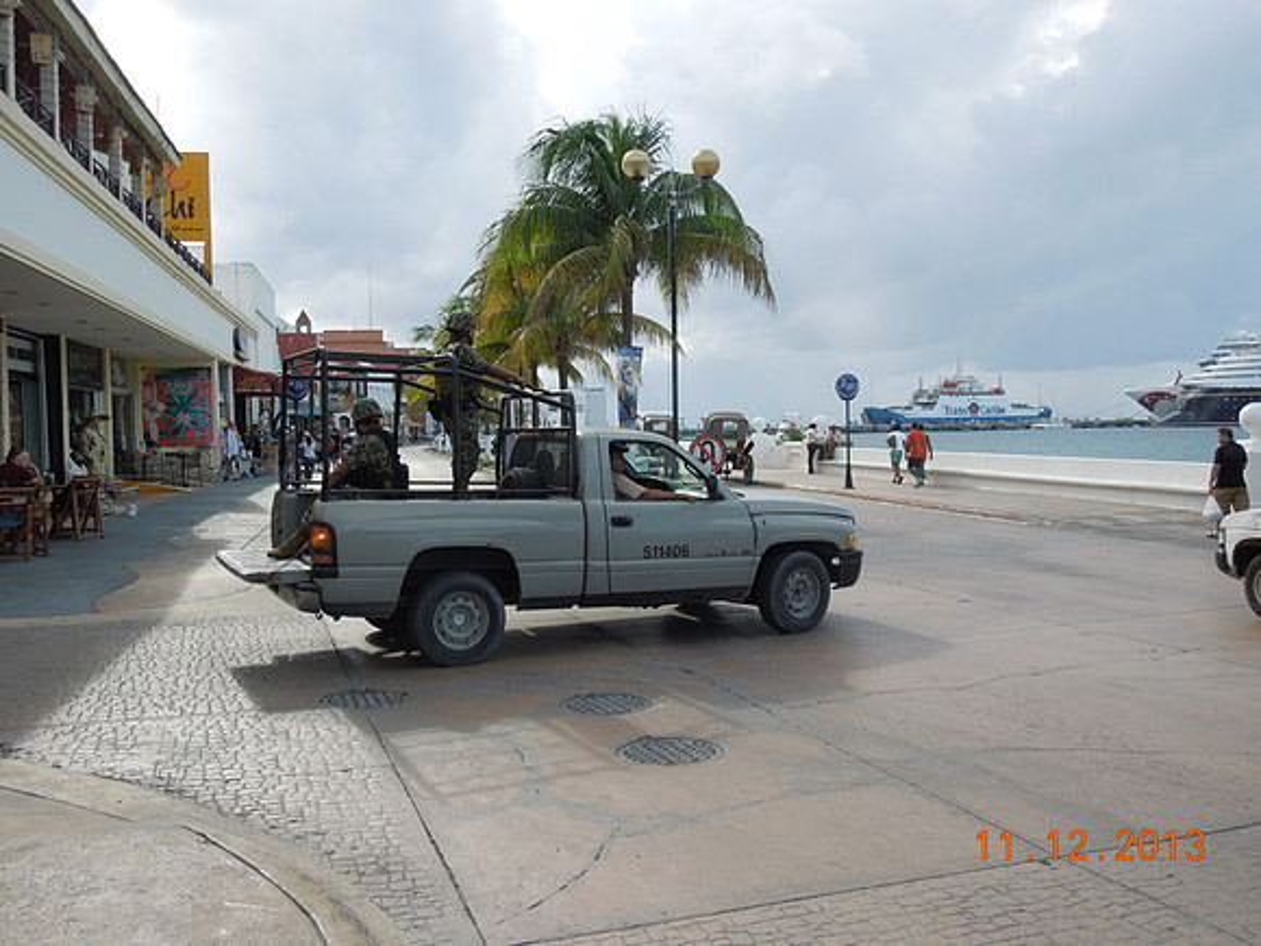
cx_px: 630
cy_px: 473
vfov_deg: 45.4
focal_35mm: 31
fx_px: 1129
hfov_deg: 58.4
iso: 100
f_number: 3.6
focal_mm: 5.6
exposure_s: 1/500
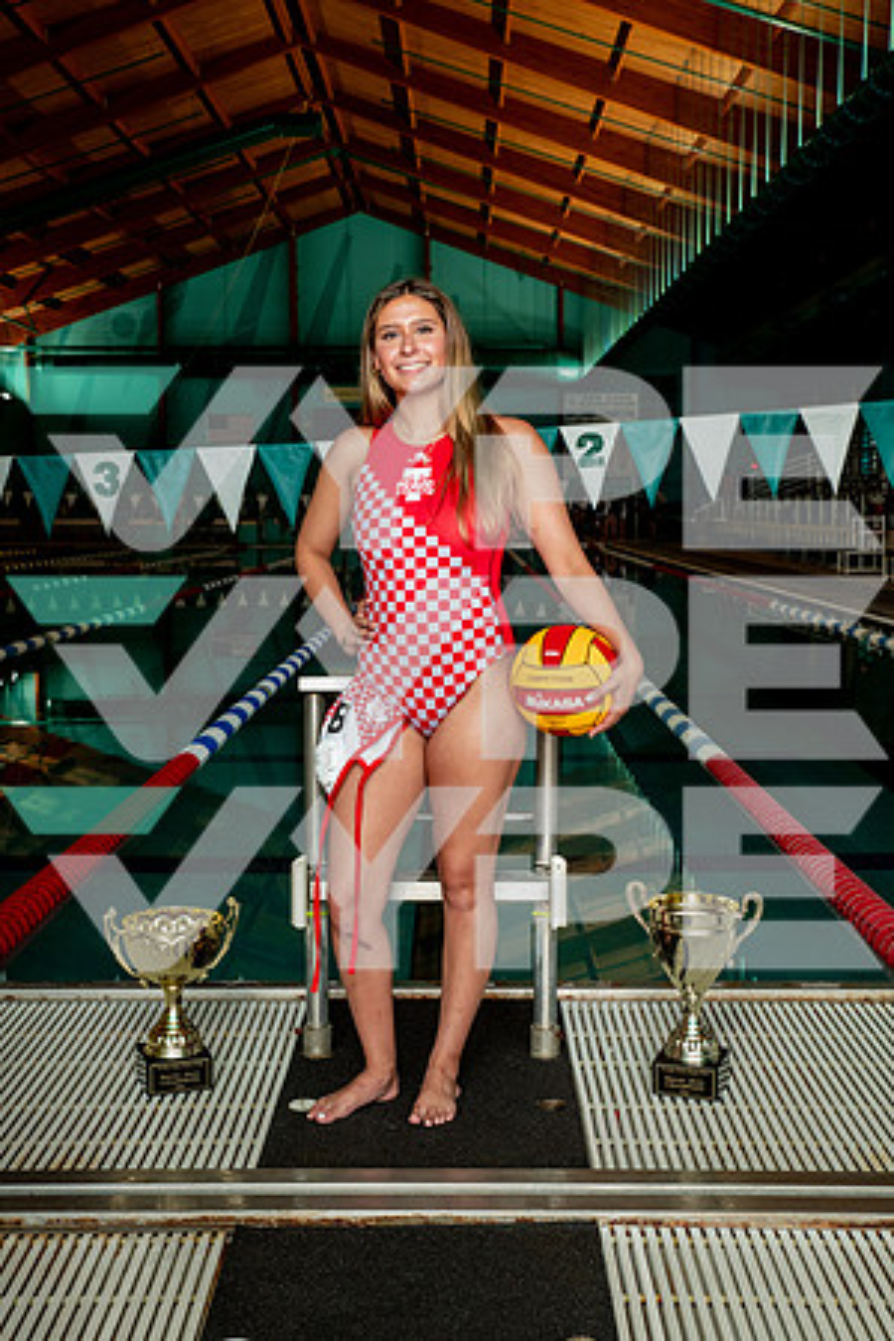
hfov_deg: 29.2
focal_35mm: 46
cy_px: 670
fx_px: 1713
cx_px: 447
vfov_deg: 42.7
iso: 800
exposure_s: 1/200
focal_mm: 46
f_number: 7.1
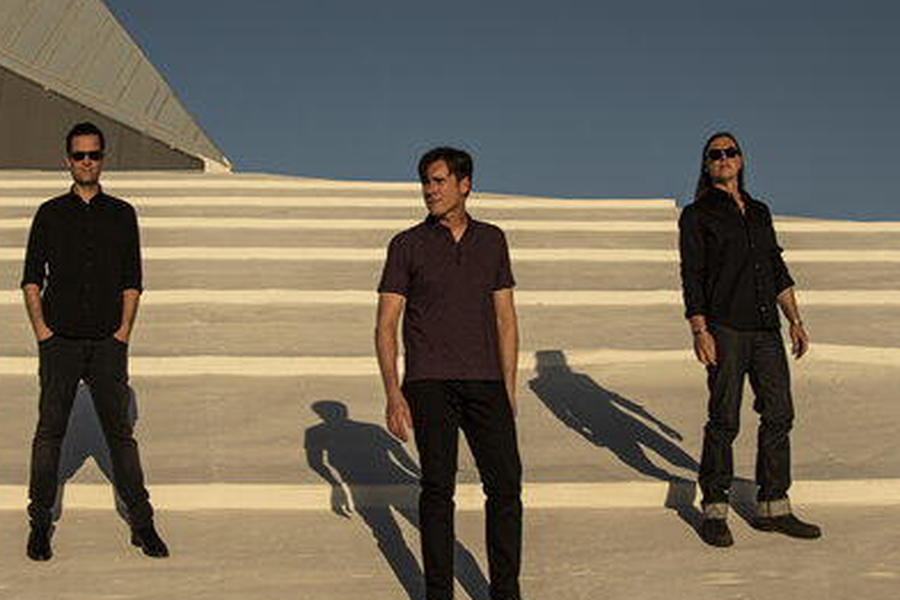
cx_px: 325
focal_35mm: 55
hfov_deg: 36.0
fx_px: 1375
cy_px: 229
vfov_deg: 24.6
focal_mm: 24
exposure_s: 1/2500
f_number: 4
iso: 100
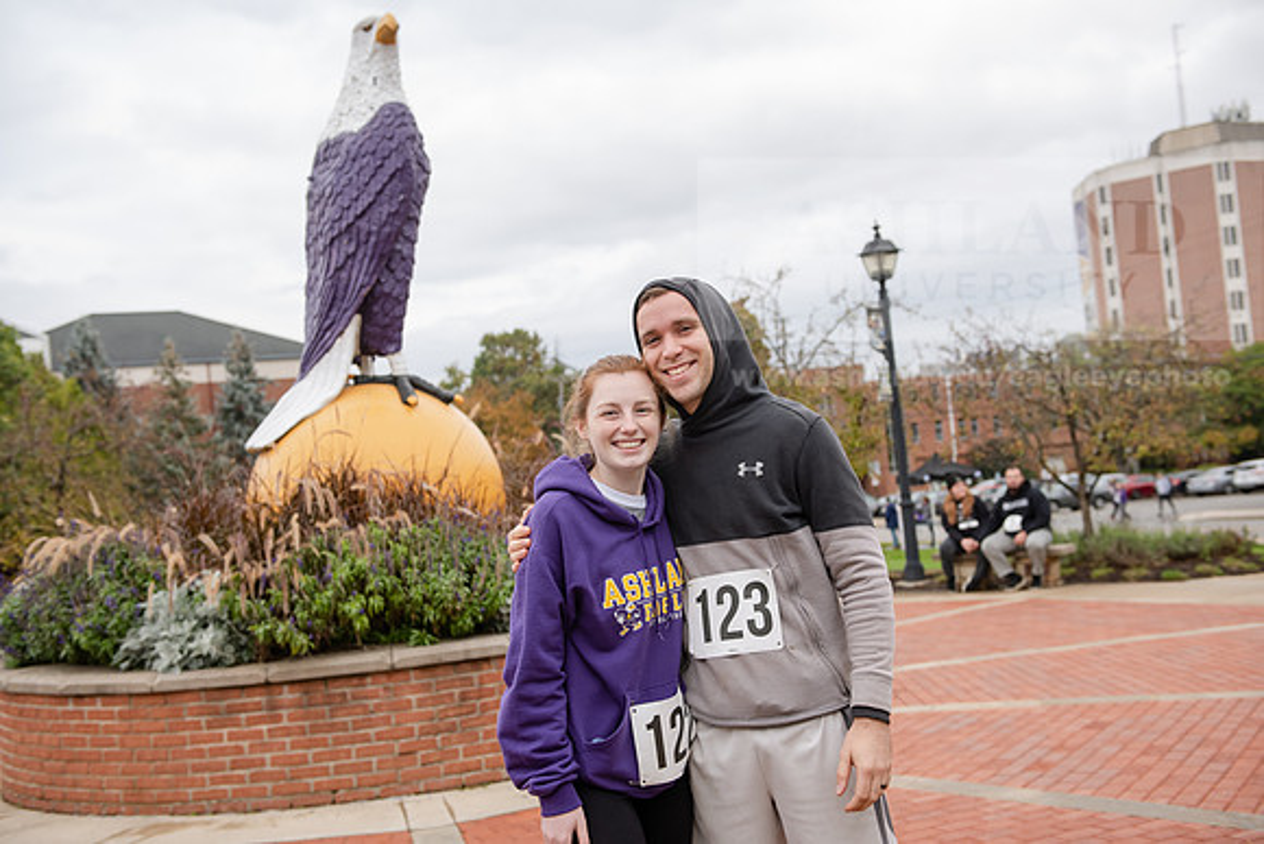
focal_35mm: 40
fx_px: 1405
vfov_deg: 33.4
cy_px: 422
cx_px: 632
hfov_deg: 48.4
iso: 400
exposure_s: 1/320
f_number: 4
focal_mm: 40
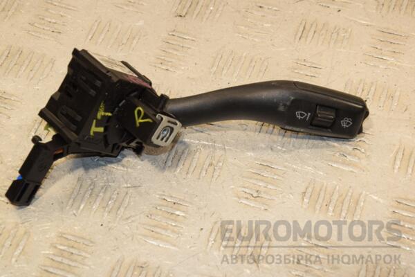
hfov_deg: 19.5
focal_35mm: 105
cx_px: 208
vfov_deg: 13.0
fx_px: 1210
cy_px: 138
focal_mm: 70
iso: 800
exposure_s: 1/200
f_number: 9
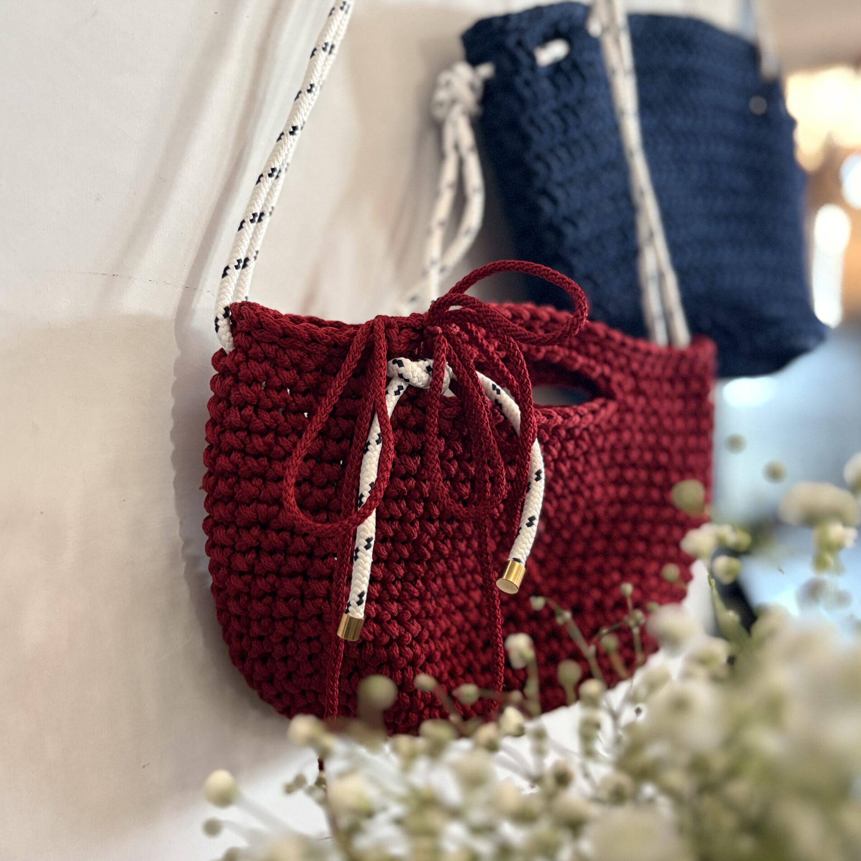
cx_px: 420
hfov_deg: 52.5
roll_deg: -0.9
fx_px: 872
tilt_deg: -3.4
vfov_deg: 52.5
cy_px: 432
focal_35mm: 31
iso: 500
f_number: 1.6
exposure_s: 1/60
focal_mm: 5.96
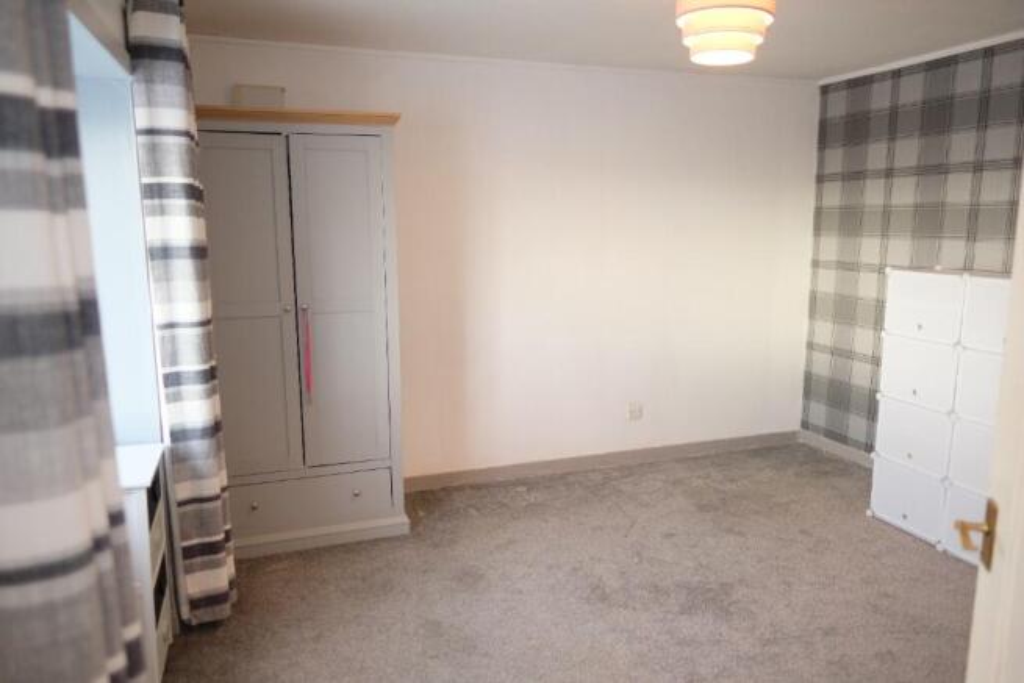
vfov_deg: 53.2
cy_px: 342
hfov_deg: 73.7
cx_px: 512
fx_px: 683
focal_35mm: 24
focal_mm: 16
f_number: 1.4
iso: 800
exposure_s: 1/100
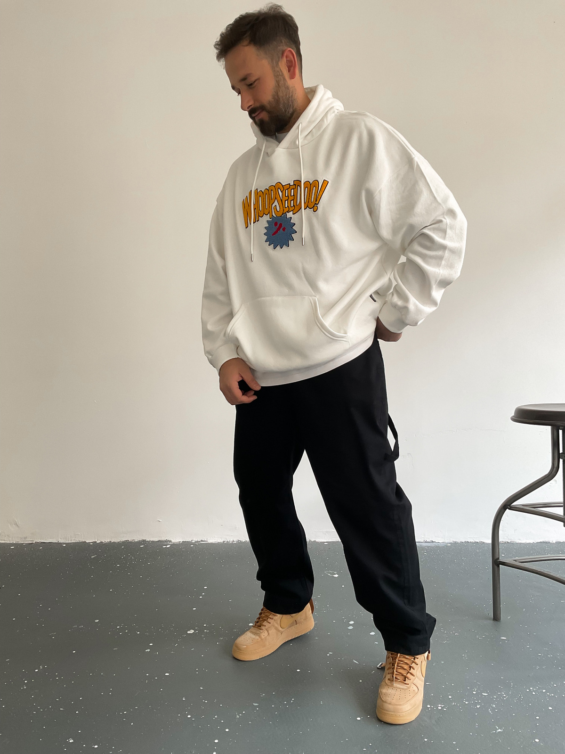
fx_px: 631
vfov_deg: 61.7
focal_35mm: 29
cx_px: 282
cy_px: 377
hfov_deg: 48.2
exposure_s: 1/120
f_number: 1.8
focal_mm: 3
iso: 50
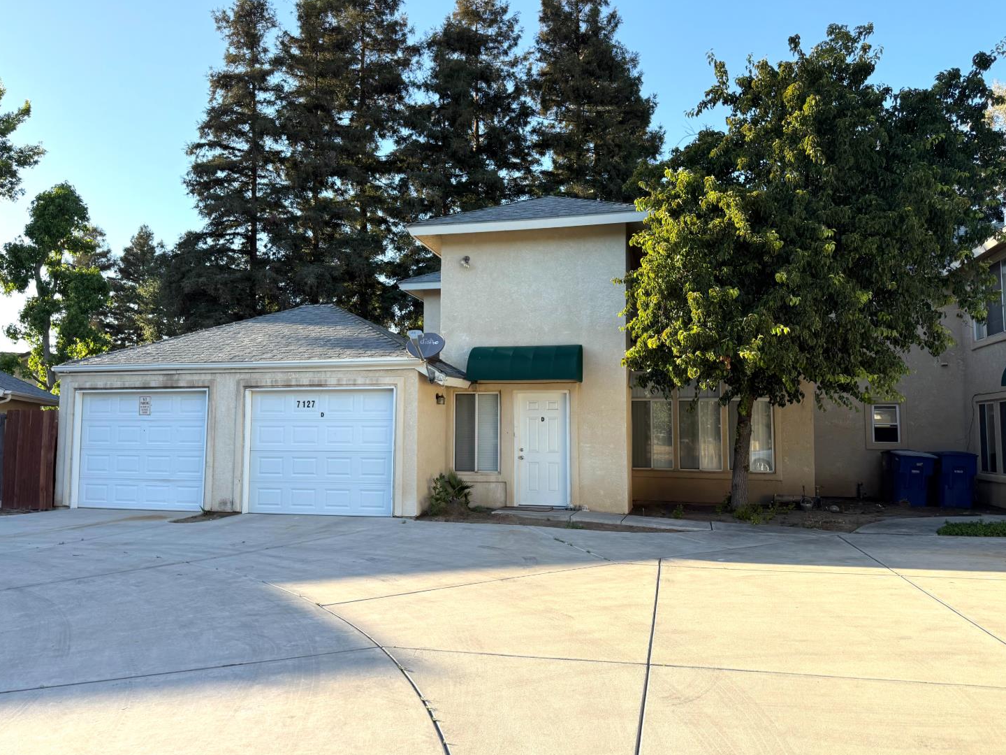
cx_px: 497
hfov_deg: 69.4
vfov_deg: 54.9
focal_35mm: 25
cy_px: 369
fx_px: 727
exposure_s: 1/1437
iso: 100
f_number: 1.78
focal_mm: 6.76
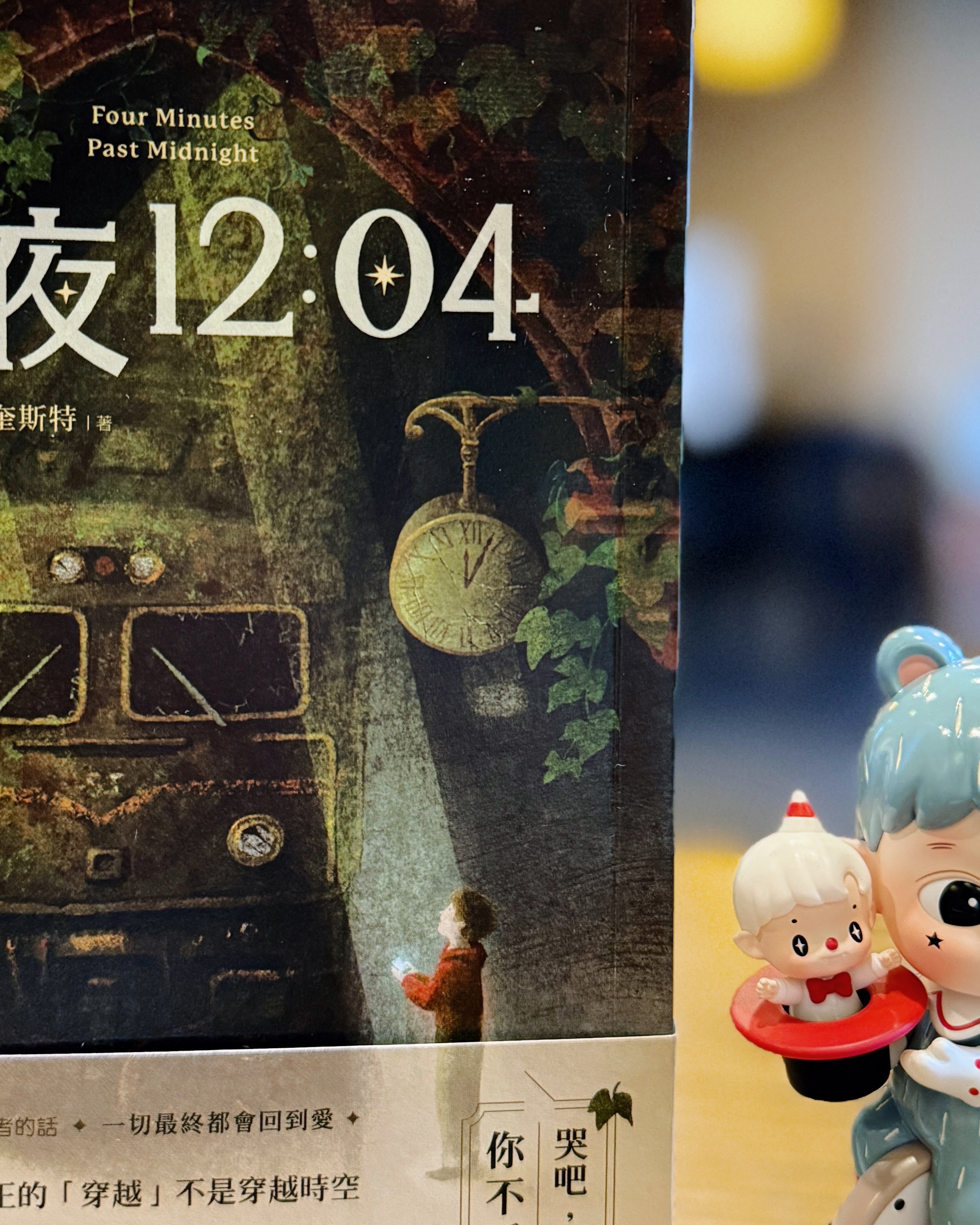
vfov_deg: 40.2
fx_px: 1668
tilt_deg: -3.4
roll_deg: -1.2
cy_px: 500
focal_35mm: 46
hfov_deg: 32.7
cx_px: 446
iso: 640
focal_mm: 6.76
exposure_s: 1/60
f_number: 1.78
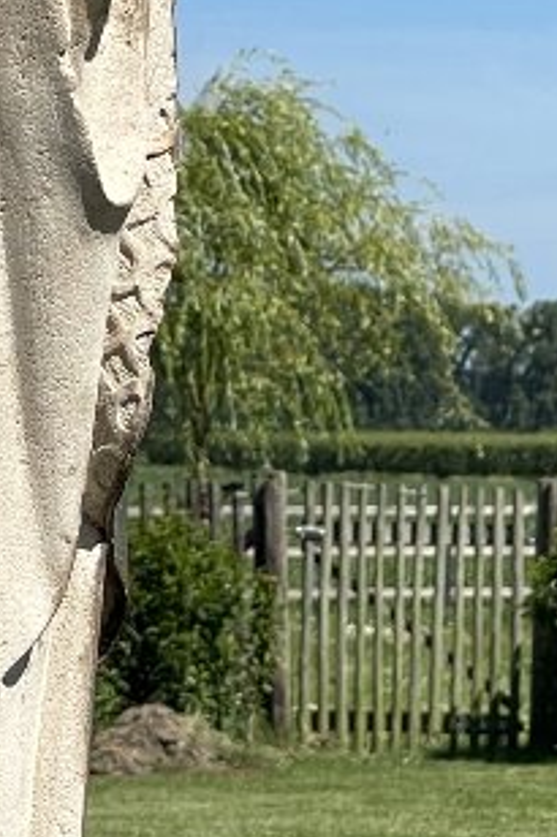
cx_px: -220
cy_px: 245
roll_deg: -0.2
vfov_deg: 9.7
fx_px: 4902
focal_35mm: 211
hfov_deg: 6.4
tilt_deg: +3.4
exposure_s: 1/2179
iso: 25
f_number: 2
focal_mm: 6
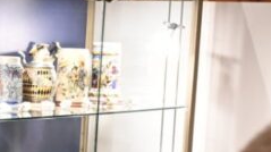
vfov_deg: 7.2
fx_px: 1192
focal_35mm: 166
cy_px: 235
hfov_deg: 12.4
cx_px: -111
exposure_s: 1/160
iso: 5000
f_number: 7.1
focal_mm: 37
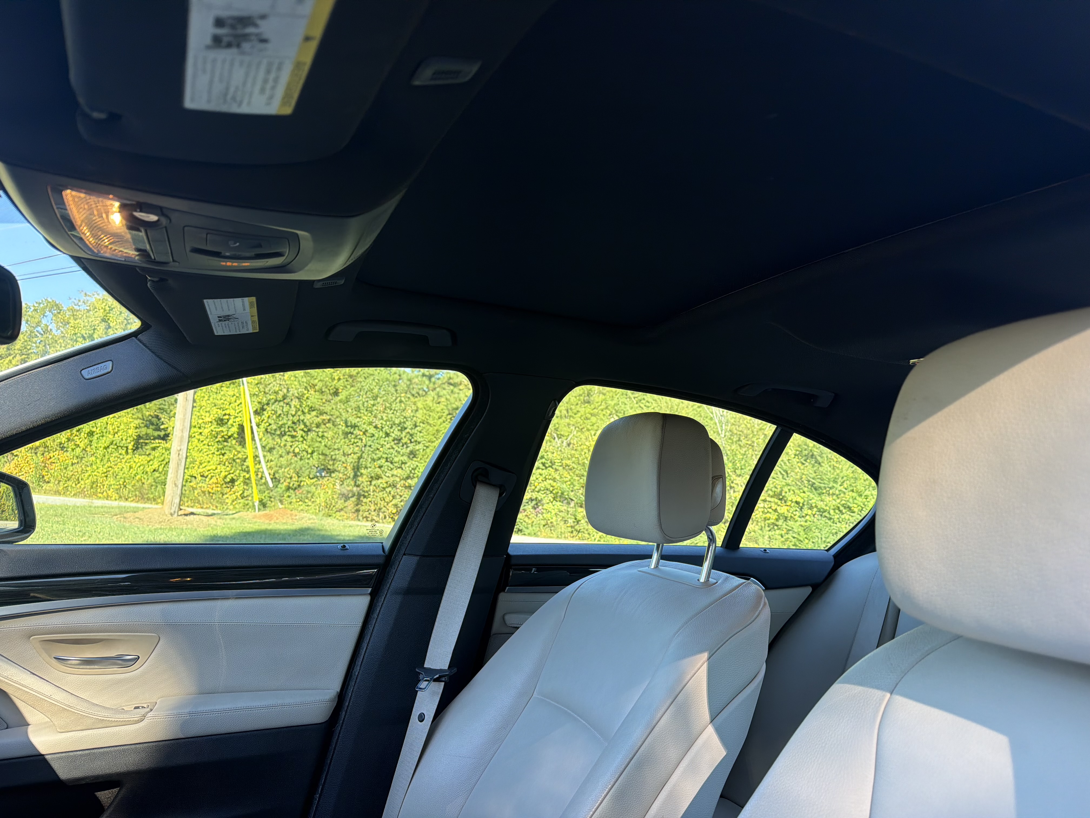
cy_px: 409
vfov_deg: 56.8
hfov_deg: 71.6
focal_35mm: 24
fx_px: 756
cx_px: 545
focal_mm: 6.76
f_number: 1.78
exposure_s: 1/142
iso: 64
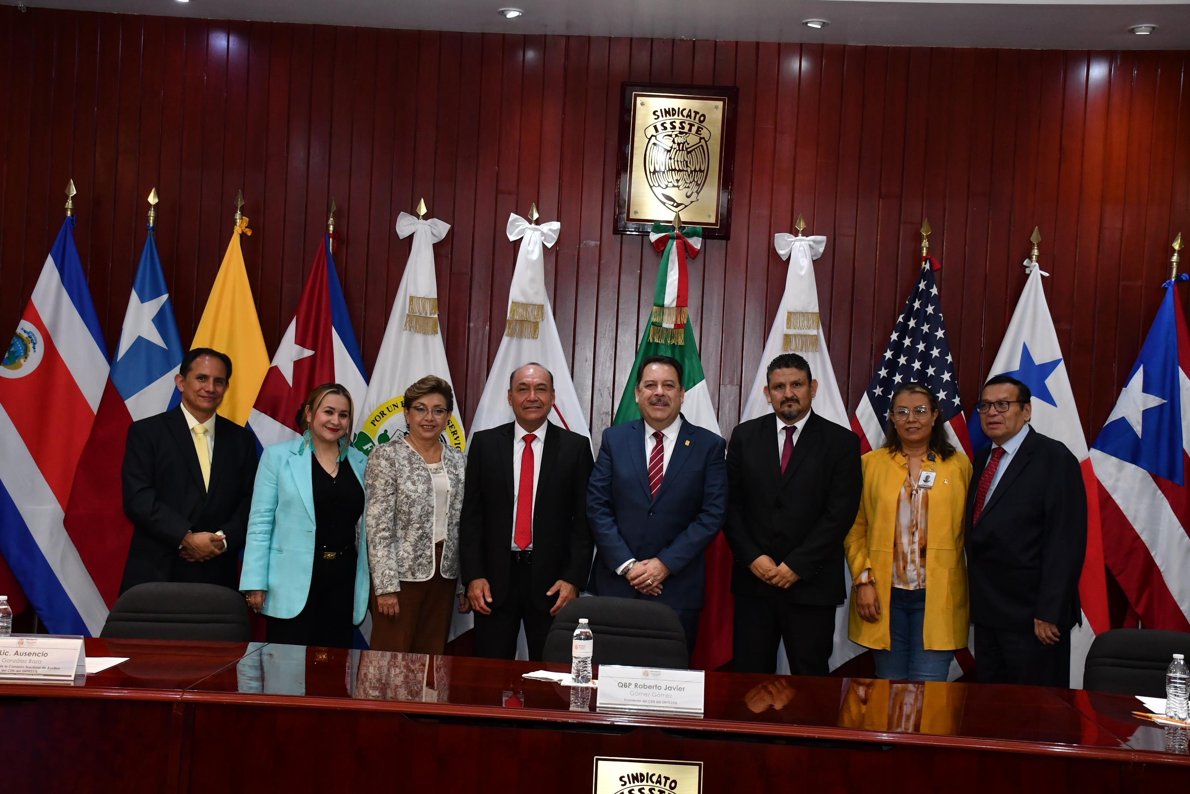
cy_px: 397
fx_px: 1686
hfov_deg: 38.9
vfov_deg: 26.5
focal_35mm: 51
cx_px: 595
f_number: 5.6
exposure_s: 1/160
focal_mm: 34
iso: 1250
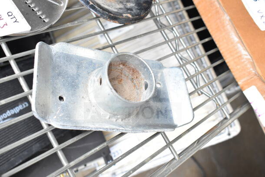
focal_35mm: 39
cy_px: 88
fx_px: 287
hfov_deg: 49.5
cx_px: 132
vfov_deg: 34.2
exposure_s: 1/160
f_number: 6.3
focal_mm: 26
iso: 1600
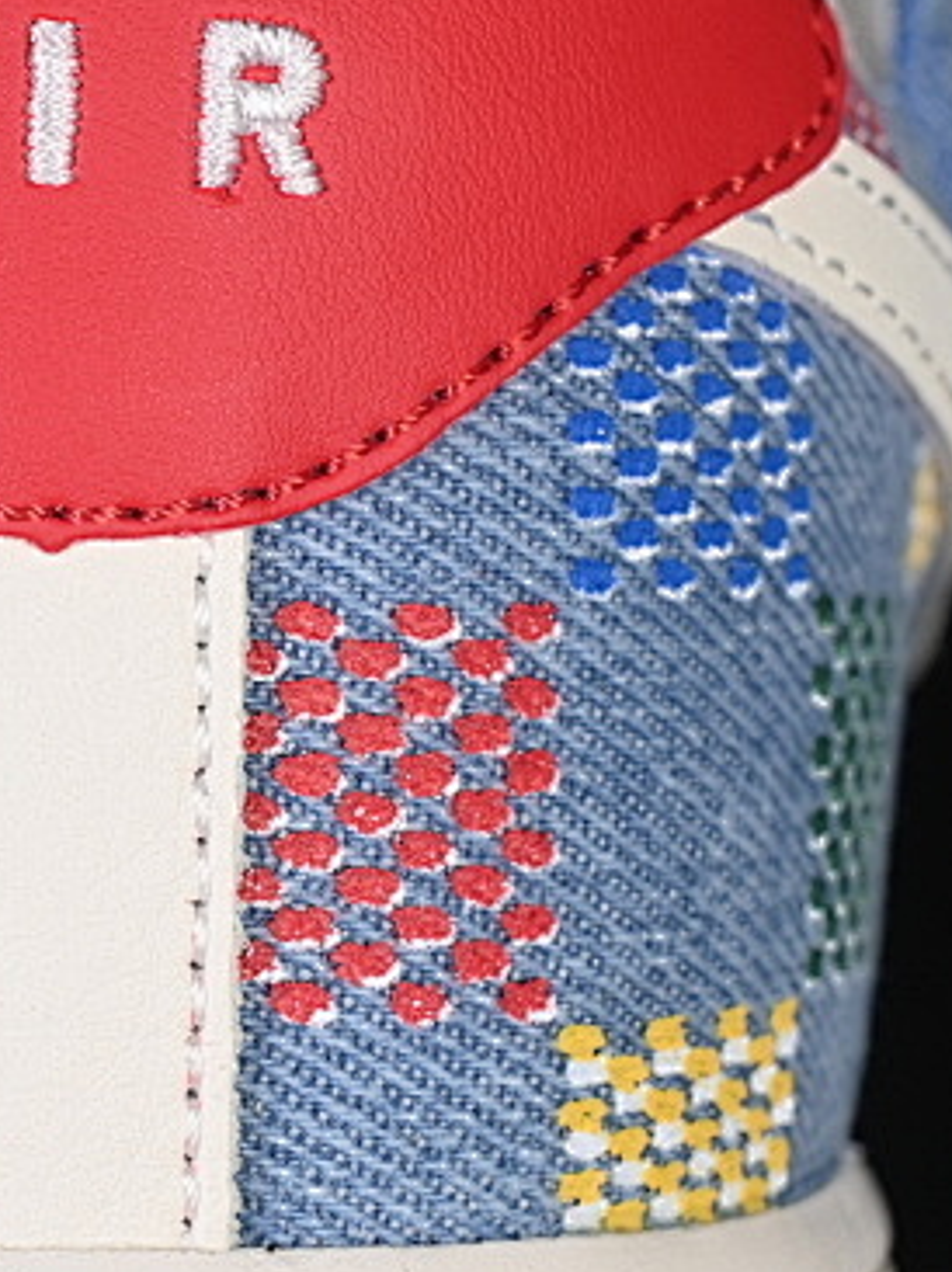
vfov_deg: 9.3
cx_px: 45
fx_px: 7820
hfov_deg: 6.9
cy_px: 681
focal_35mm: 213
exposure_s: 1/80
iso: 160
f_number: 7.1
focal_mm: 50
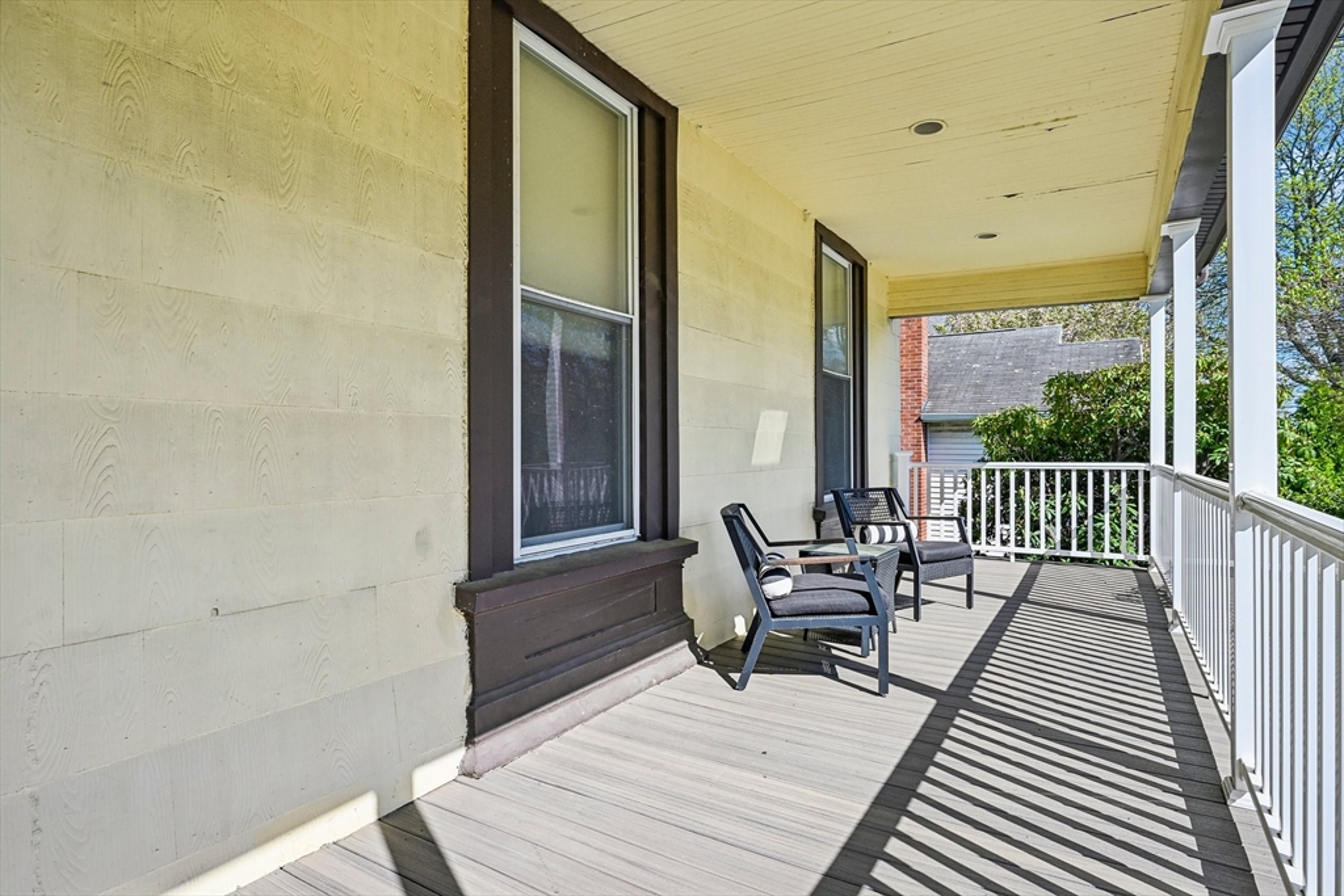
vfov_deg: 64.6
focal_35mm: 19
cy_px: 448
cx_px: 672
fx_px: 709
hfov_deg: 86.9
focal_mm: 19
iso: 400
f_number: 8
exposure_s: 1/640
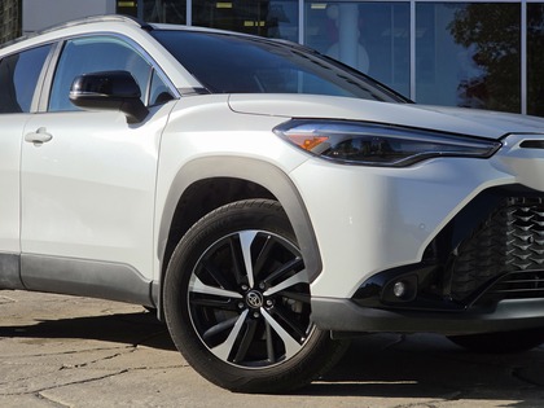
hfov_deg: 28.2
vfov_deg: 21.3
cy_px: 204
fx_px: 1084
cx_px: 272
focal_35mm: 69
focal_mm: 7
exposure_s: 1/1946
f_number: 2.4
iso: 25
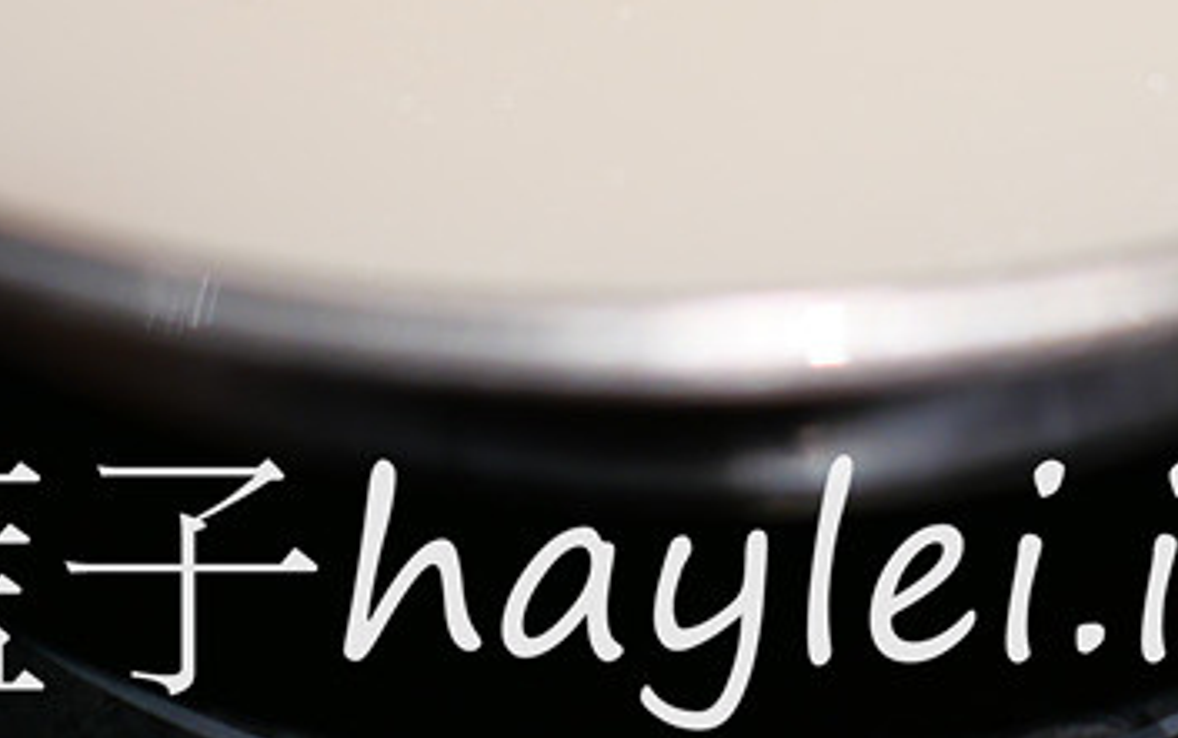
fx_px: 2891
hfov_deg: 23.0
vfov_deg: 13.5
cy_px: -464
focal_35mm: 90
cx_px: 717
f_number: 2
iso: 200
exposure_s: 1/125
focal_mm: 15
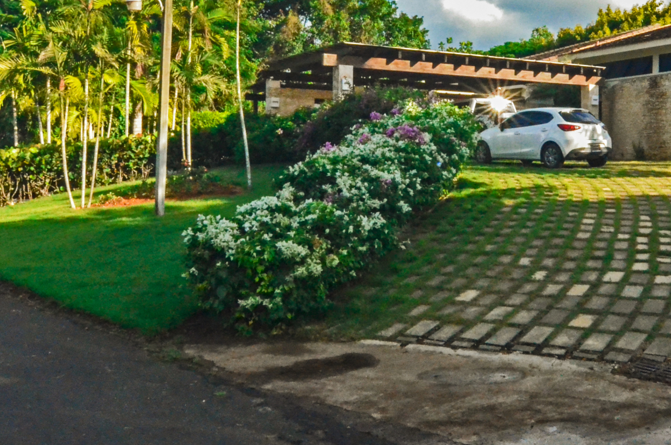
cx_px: 451
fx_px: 688
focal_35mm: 37
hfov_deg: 51.0
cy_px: 129
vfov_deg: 35.3
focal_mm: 12
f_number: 22
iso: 6400
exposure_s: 1/500
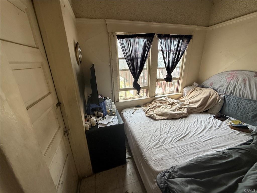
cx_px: 128
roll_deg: +1.3
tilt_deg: -18.2
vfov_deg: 85.7
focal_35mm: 14
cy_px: 96
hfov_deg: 102.1
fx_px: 104
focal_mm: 2.22
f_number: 2.2
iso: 250
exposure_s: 1/121
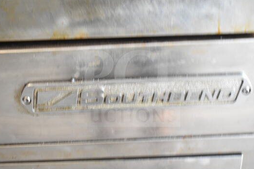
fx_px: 357
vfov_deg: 26.7
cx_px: 126
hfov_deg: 39.2
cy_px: 89
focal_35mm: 51
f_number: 4.2
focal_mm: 29
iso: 1600
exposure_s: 1/60
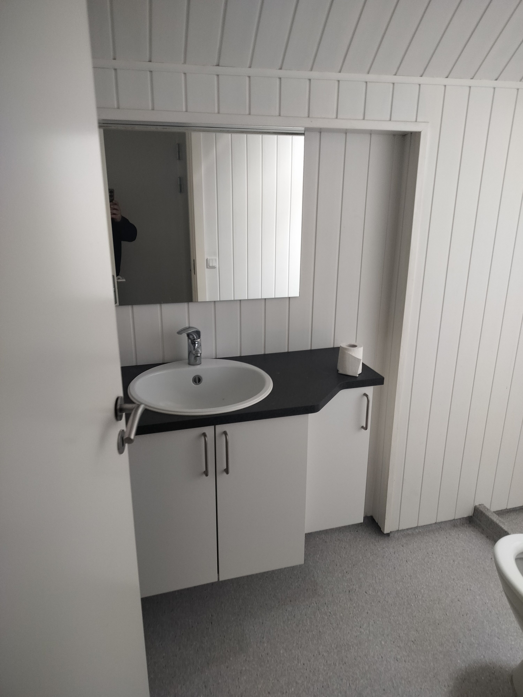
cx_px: 262
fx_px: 483
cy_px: 348
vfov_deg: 71.6
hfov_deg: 56.8
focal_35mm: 24
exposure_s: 1/24
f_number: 1.7
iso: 320
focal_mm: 5.24
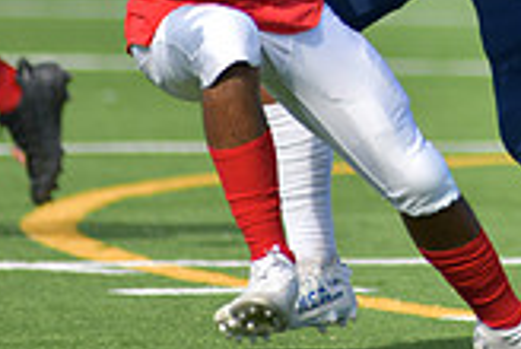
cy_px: -163
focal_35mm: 1059
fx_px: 15354
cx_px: 667
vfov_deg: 1.3
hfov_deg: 1.9
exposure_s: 1/2000
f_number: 3.5
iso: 140
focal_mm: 300
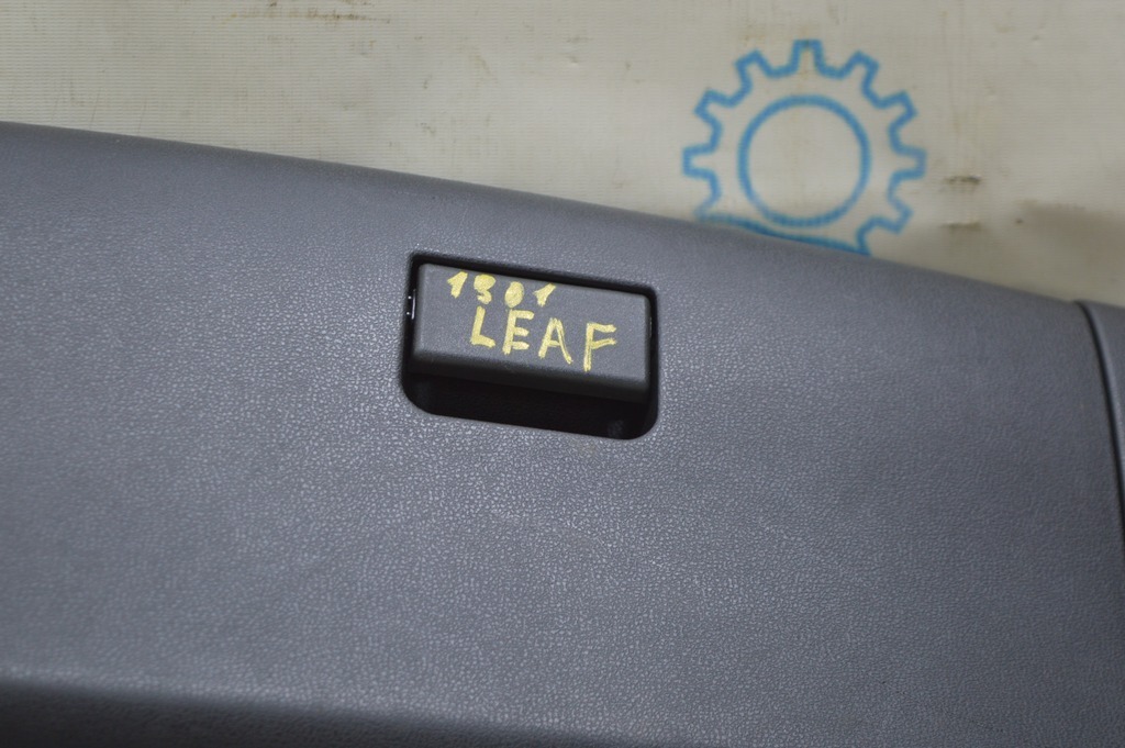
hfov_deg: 26.0
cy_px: 374
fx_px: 2435
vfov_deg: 17.5
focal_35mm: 78
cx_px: 562
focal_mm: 52
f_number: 5.6
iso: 400
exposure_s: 1/25
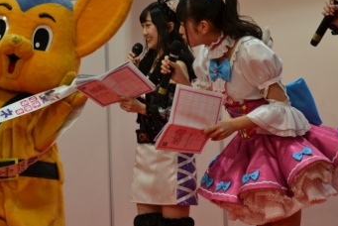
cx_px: 141
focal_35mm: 90
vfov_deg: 15.2
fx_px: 846
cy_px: 61
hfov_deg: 22.6
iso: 400
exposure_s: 1/50
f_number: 5.3
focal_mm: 40
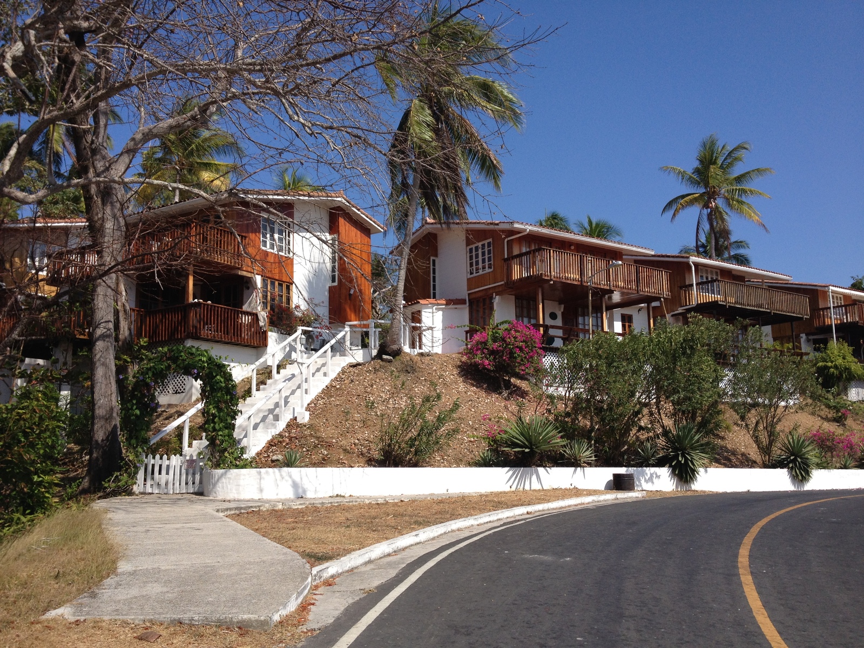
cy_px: 324
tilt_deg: +7.0
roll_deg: +1.4
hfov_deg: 52.6
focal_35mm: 35
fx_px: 874
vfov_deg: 40.7
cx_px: 432
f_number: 2.4
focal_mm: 4.28
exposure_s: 1/2045
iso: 50
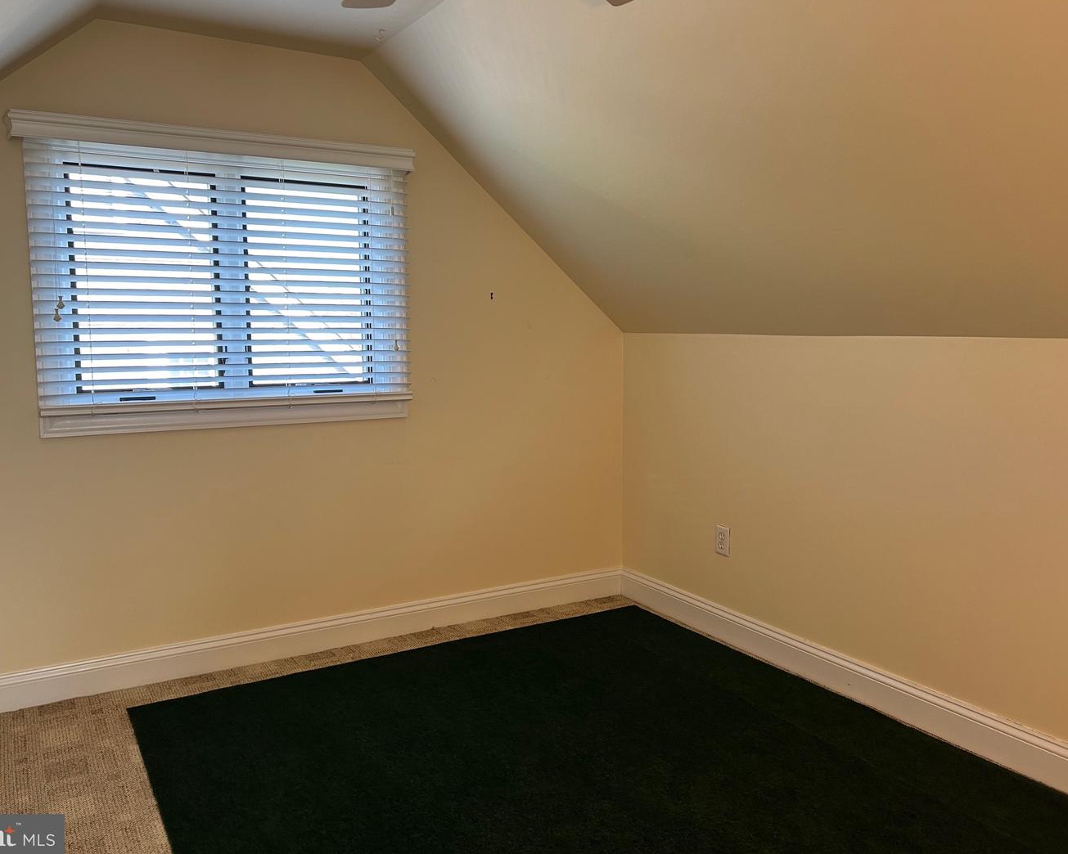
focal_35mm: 28
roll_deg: +1.3
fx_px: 885
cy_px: 420
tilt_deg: -6.3
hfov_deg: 62.2
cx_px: 510
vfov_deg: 51.5
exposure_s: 1/120
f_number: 1.5
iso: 125
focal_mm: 5.7
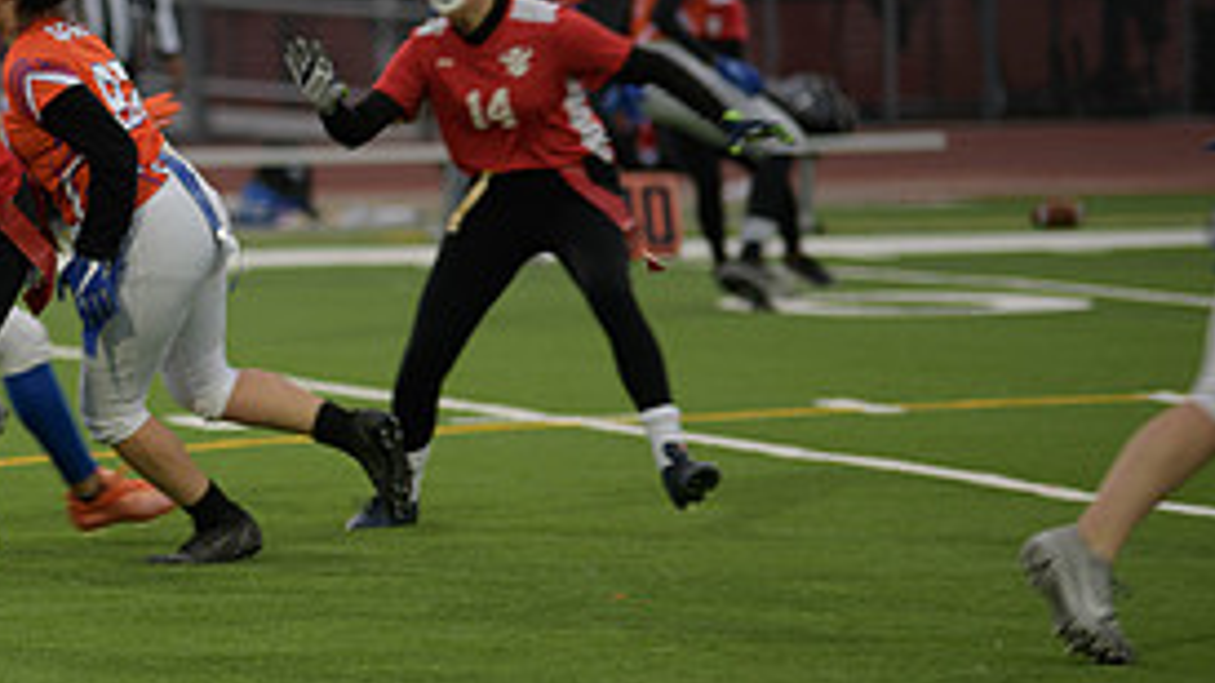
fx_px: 10372
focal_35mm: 322
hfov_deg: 6.7
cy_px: 202
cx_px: 22
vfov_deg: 3.8
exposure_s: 1/200
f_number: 2.8
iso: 200
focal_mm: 145
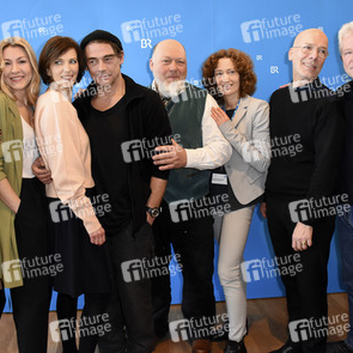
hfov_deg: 47.2
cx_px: 168
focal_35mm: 35
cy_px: 178
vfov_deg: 47.2
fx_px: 404
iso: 1600
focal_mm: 18
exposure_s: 1/160
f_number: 4.5
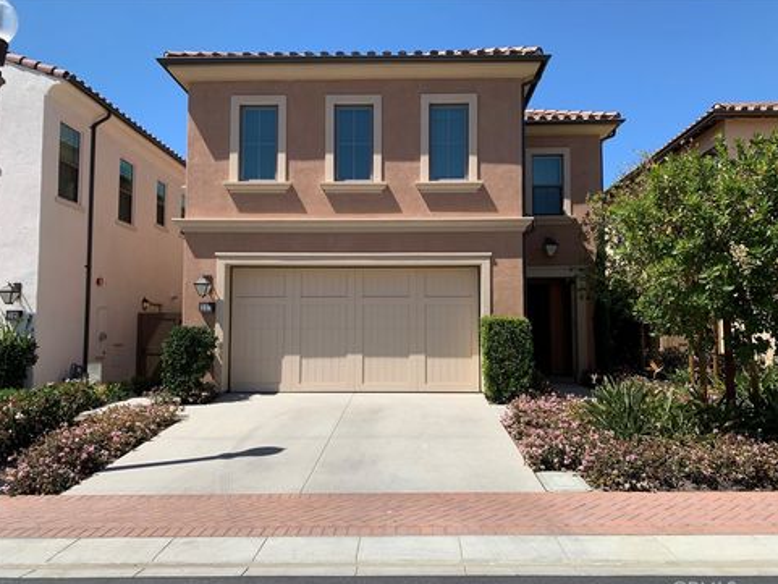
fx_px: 607
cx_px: 395
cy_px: 297
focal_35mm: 27
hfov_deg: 65.3
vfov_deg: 51.4
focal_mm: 4.25
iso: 25
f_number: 1.8
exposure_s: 1/2114
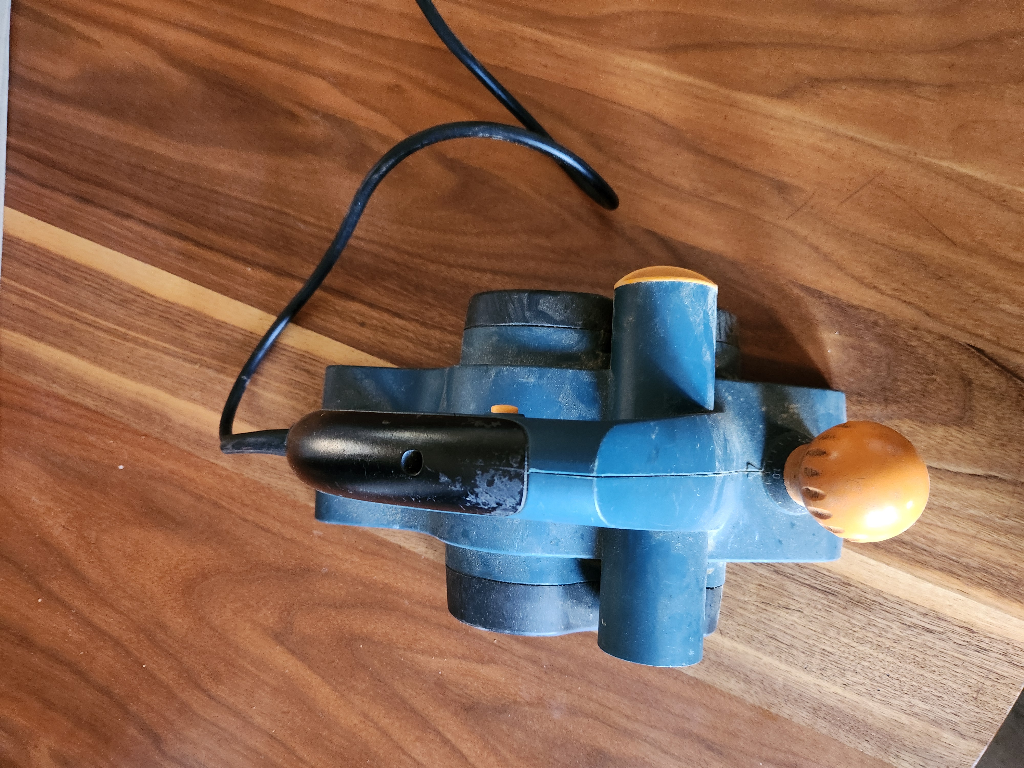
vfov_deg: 58.9
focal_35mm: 23
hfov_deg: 73.9
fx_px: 680
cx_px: 512
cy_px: 384
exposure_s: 1/24
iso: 640
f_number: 1.8
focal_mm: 5.4
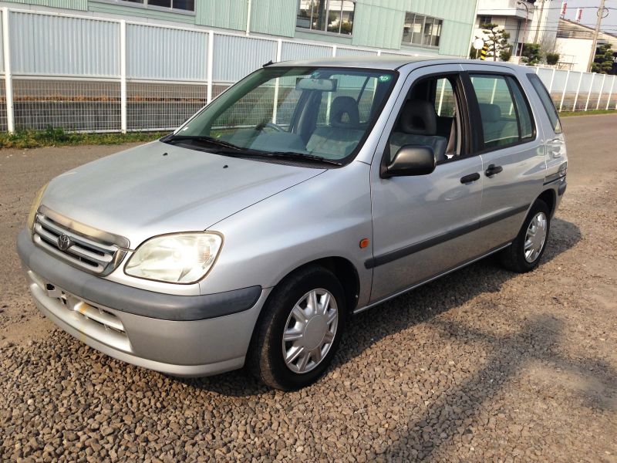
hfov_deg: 55.4
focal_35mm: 33
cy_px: 232
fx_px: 588
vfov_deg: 42.9
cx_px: 308
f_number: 2.4
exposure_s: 1/1323
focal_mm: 4.12
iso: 50
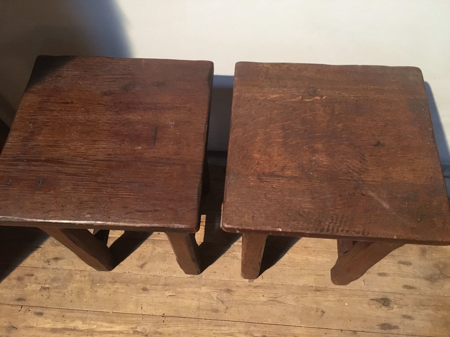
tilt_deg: -61.7
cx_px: 225
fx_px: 377
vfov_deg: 48.2
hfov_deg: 61.7
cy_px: 168
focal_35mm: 29
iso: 320
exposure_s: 1/17
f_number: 2.2
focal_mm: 4.15
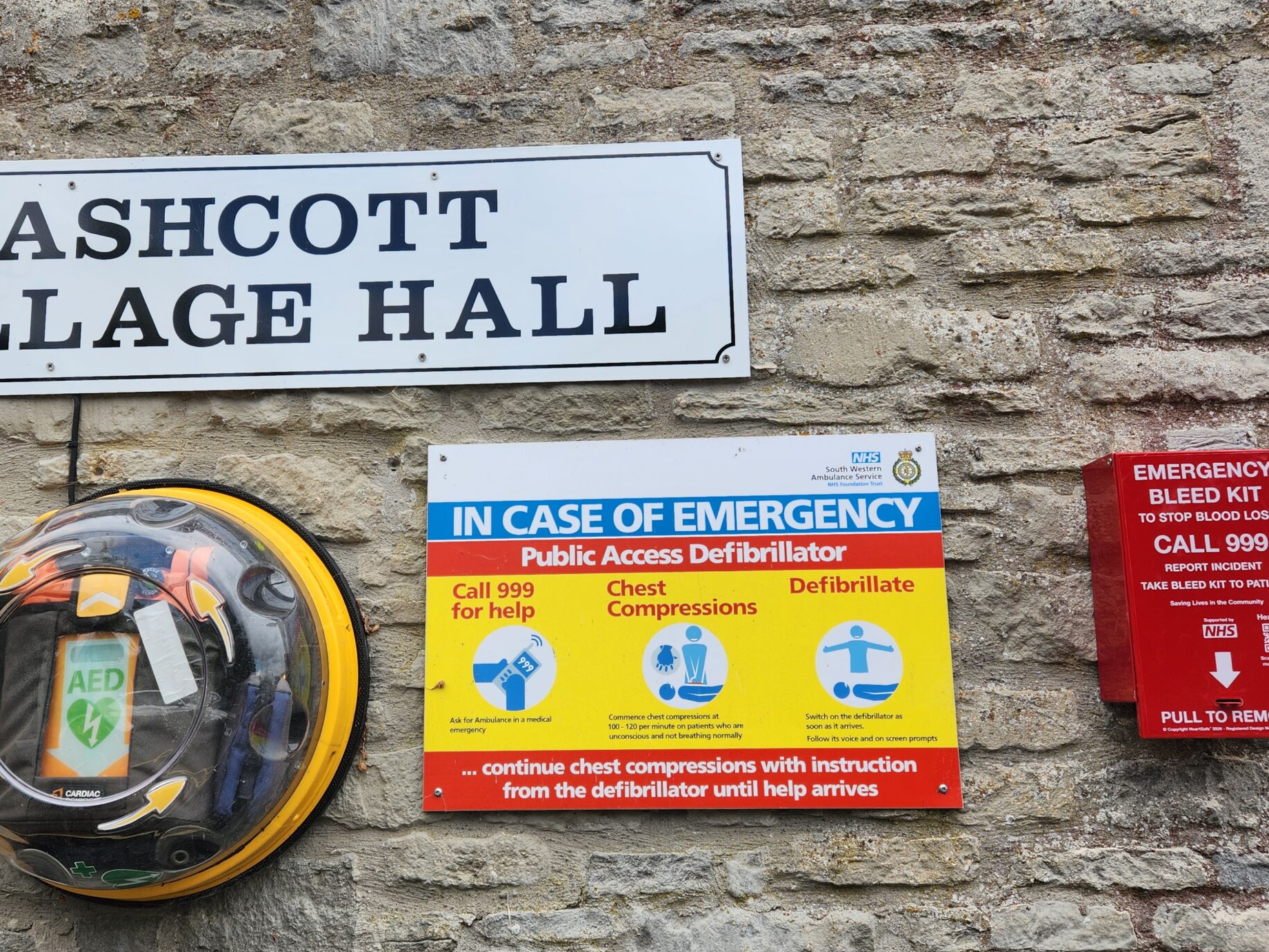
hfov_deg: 56.7
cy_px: 509
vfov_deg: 44.1
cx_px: 564
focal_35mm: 32
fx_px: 1173
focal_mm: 5.4
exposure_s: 1/533
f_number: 1.8
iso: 20
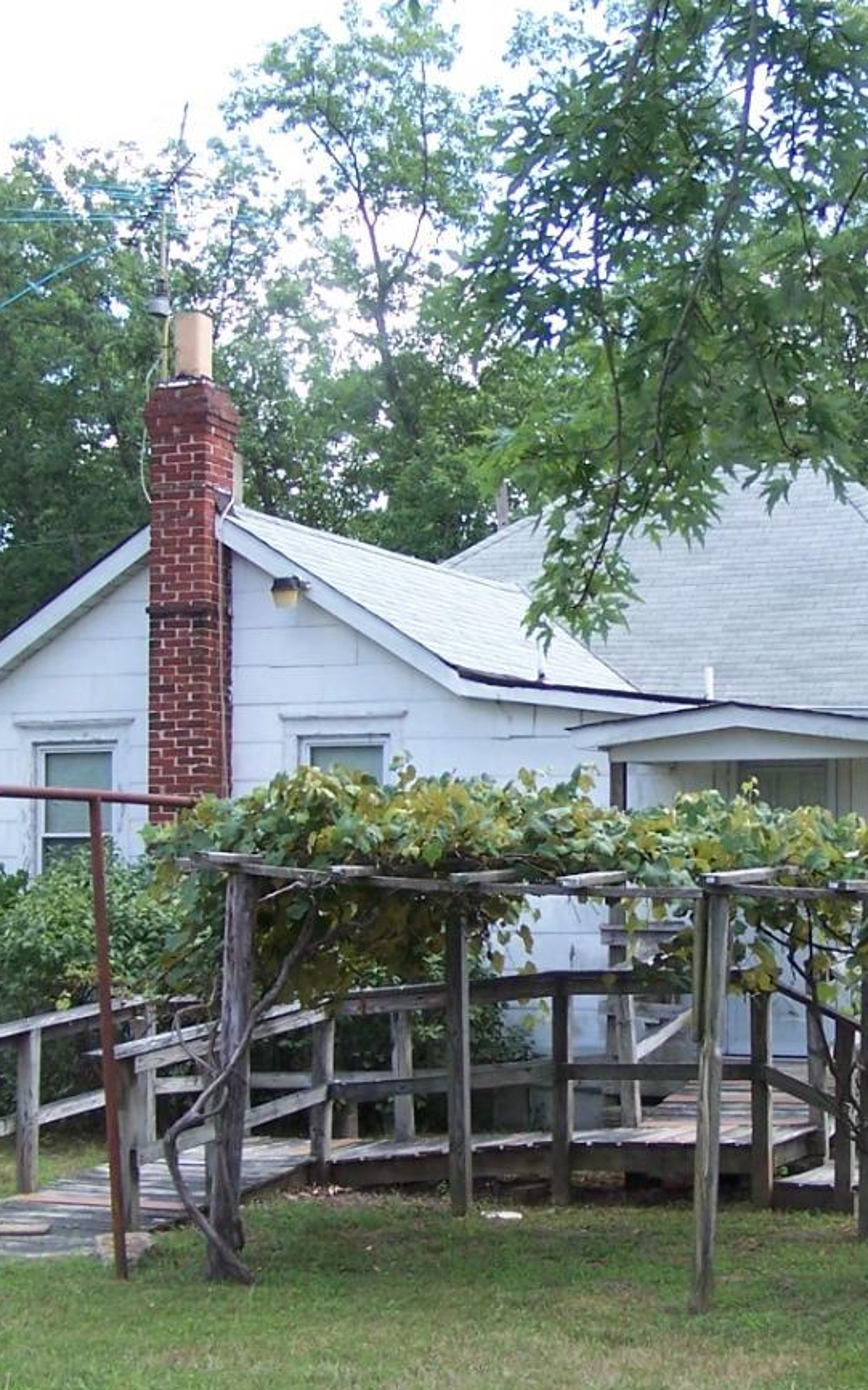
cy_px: 750
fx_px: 2537
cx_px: 645
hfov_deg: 19.3
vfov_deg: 30.6
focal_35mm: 67
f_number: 2.8
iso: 80
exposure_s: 1/250
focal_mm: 6.3
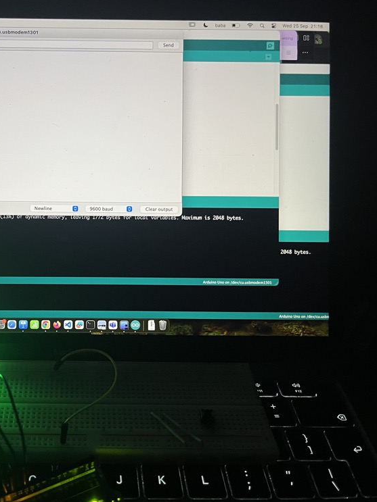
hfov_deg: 39.3
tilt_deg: -33.9
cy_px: 250
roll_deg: +0.1
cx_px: 81
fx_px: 508
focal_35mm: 35
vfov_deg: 52.6
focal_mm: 5.1
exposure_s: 1/60
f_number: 1.6
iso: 320
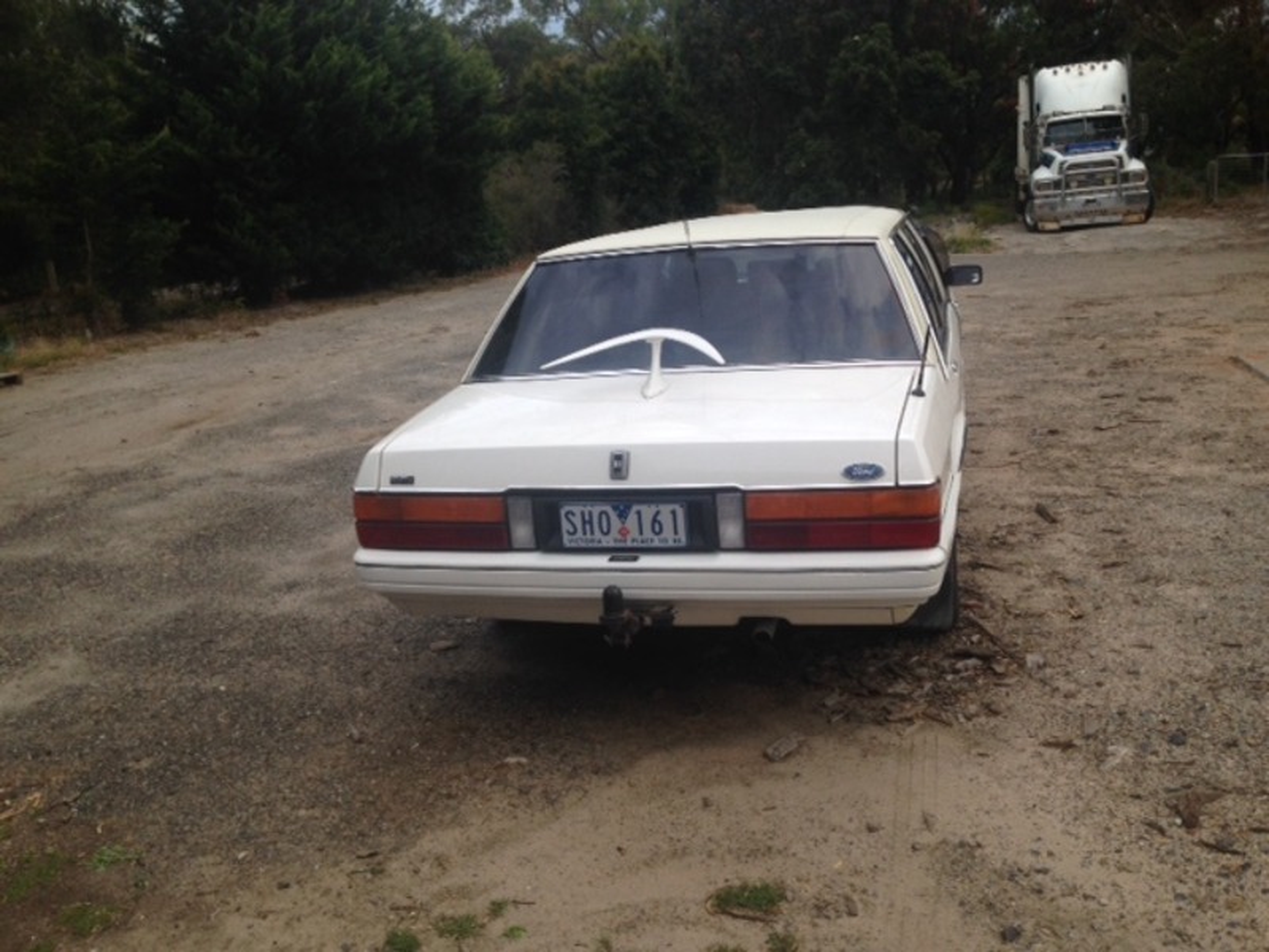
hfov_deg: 55.4
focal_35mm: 33
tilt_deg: -16.0
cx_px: 634
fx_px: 1210
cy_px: 476
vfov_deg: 42.9
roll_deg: +6.3
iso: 50
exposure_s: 1/135
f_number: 2.4
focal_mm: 4.12
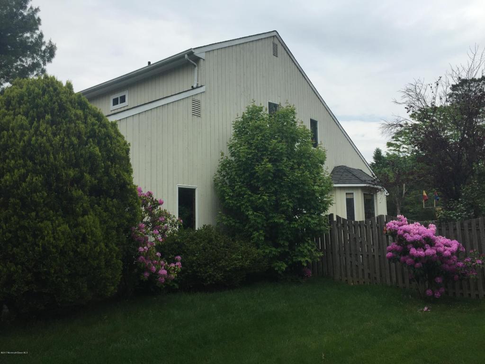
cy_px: 182
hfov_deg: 61.7
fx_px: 406
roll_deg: +0.6
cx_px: 242
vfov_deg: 48.2
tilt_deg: +7.4
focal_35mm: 29
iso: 32
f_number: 2.2
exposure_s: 1/1980
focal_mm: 4.15
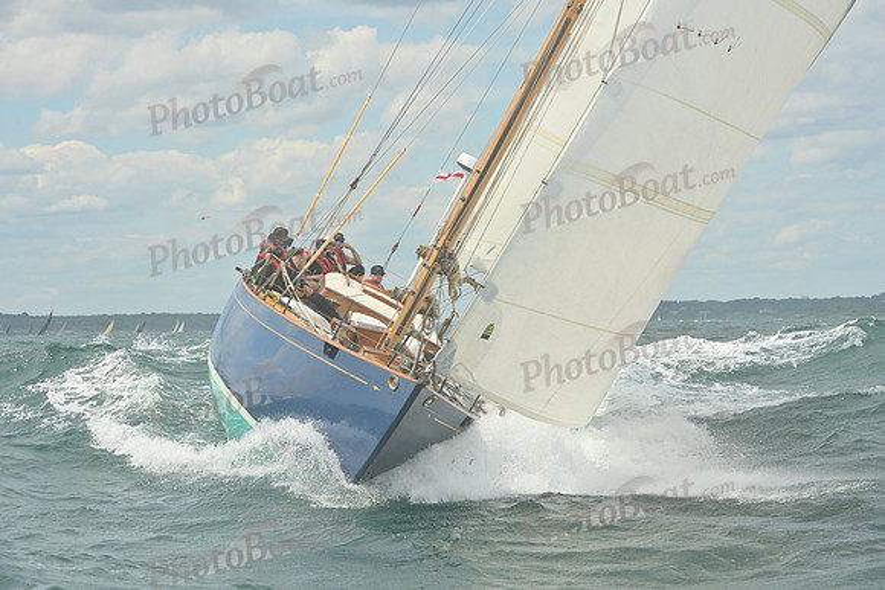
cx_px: 442
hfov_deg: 16.4
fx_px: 3073
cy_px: 295
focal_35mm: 125
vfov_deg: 11.0
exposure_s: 1/1250
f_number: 10
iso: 320
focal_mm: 125
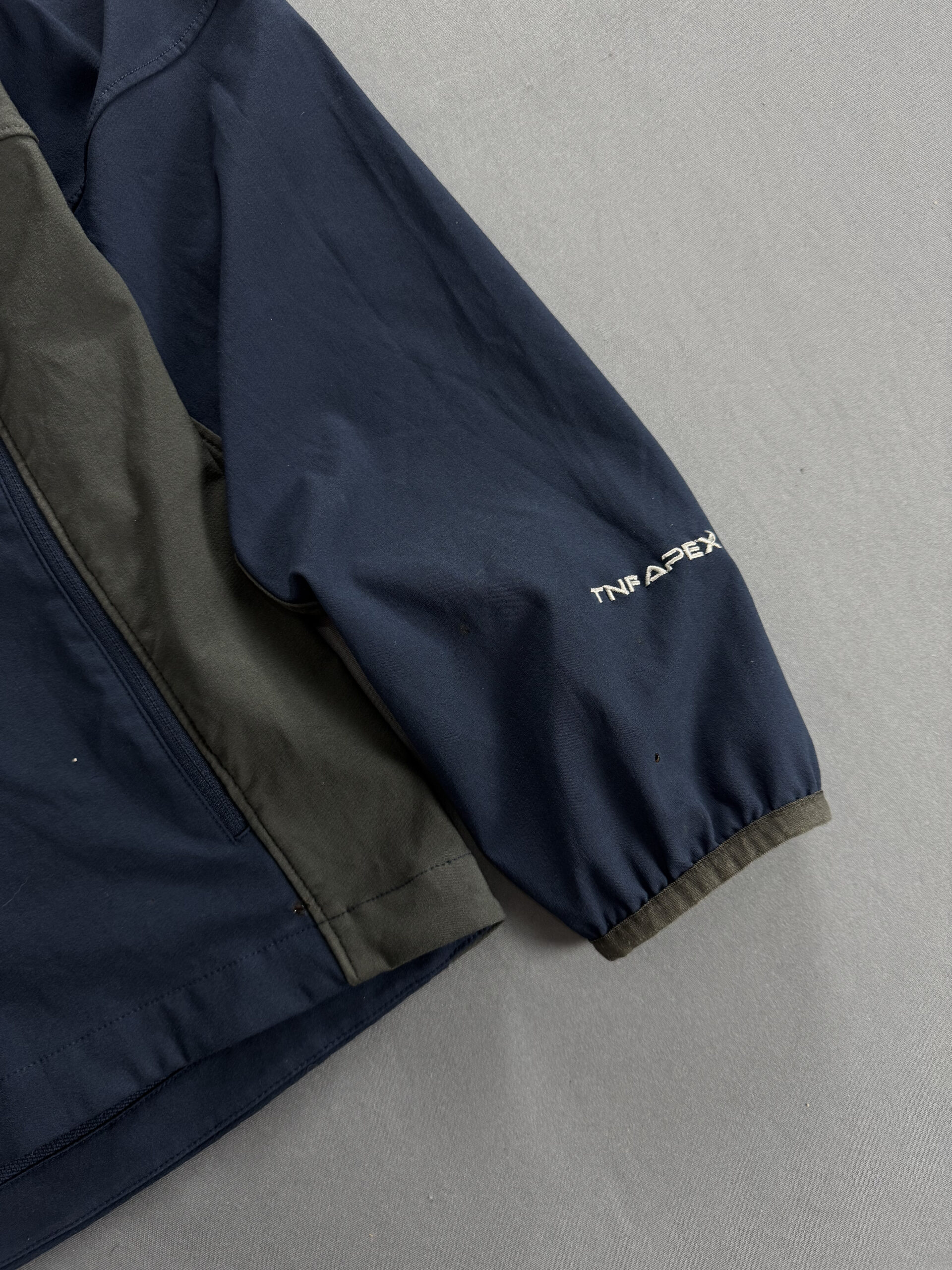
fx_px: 880
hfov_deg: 56.8
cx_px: 476
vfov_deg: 71.6
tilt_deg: -84.1
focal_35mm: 24
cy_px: 635
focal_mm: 6.76
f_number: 1.78
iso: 160
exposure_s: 1/60
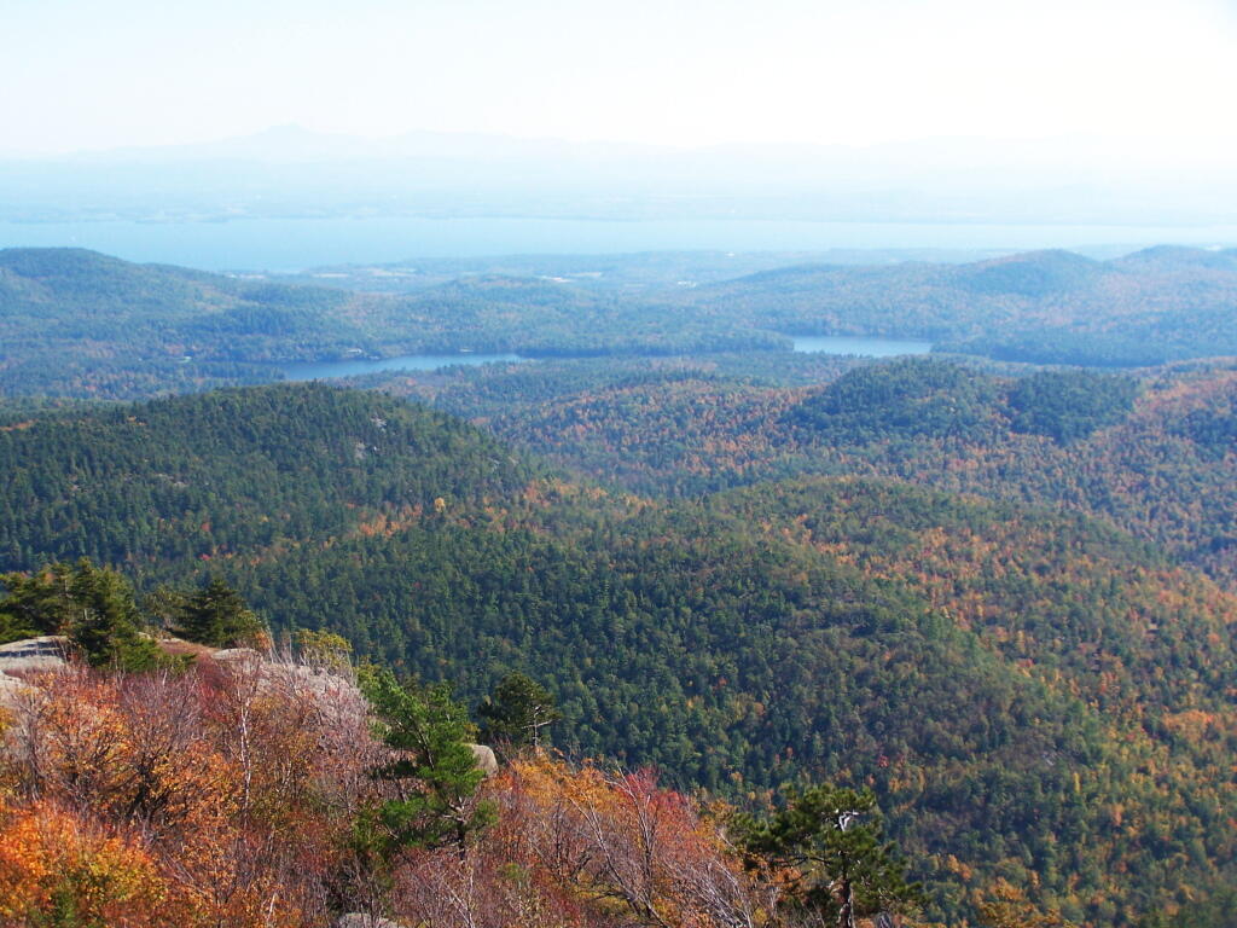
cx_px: 618
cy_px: 464
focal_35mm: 67
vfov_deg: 21.9
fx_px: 2394
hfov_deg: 29.0
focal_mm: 11.1
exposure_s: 1/800
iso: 80
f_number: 3.2
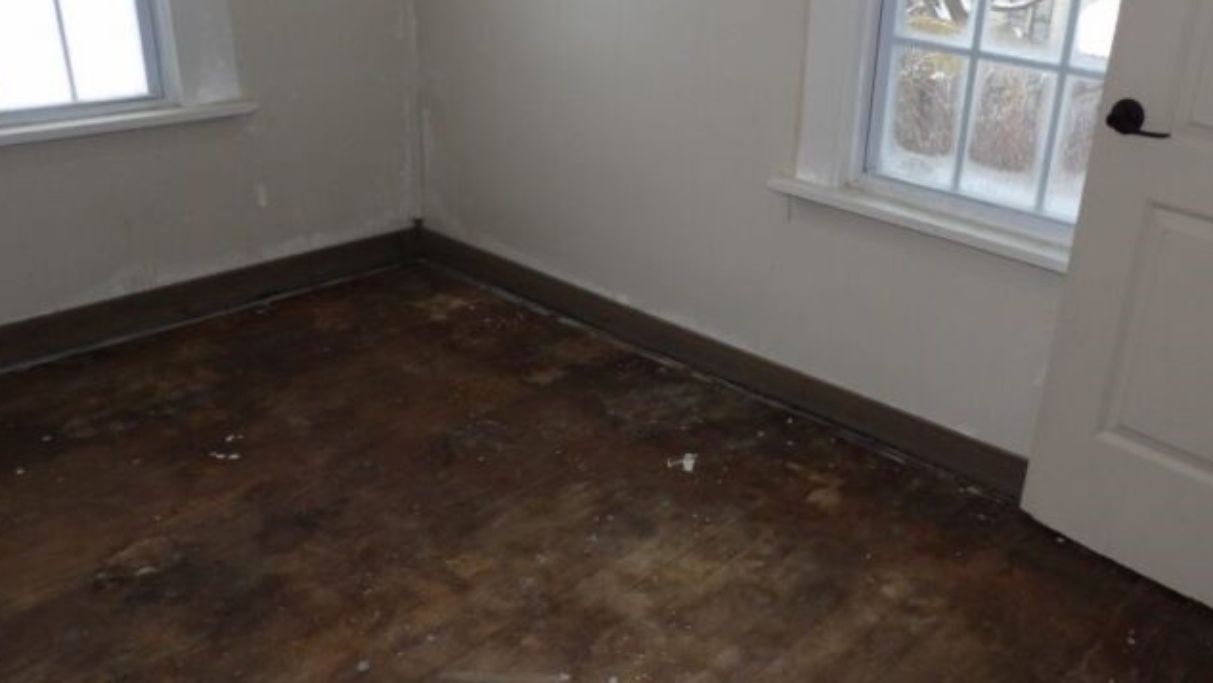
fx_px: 1062
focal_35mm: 33
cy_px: 369
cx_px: 752
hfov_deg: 58.8
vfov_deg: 35.6
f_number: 3.2
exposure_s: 1/32
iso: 200
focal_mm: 4.3
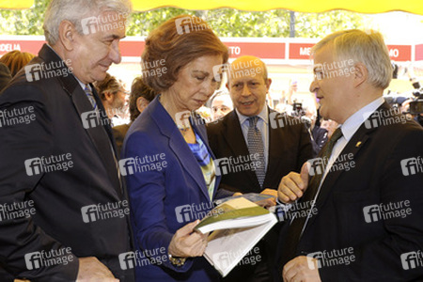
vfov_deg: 47.9
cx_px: 212
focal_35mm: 27
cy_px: 141
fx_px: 317
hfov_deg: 67.4
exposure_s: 1/125
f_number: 4
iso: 250
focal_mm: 27
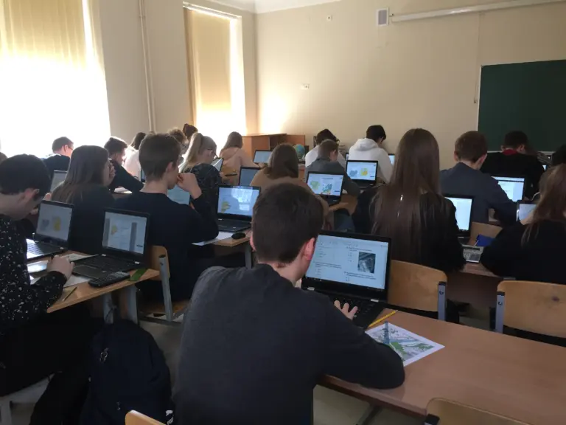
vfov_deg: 48.2
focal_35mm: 29
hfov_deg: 61.7
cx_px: 283
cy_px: 212
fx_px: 474
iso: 50
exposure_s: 1/33
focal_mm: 4.15
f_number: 2.2
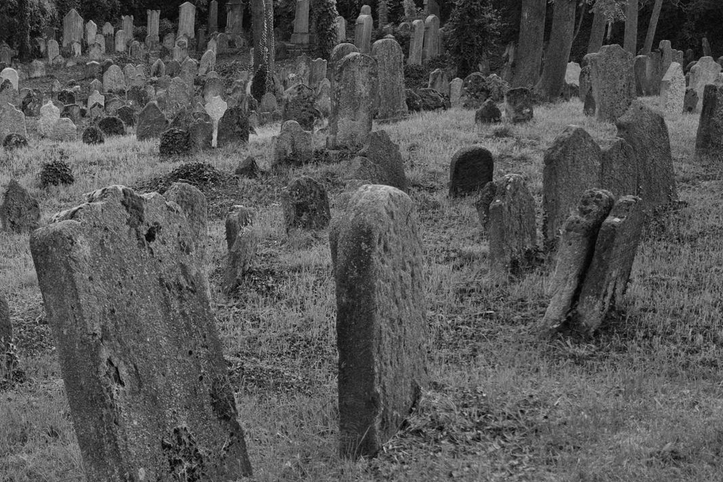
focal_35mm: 43
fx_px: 864
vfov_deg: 31.1
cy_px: 202
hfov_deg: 42.5
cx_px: 103
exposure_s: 1/1509
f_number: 1.7
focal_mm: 6.3
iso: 80
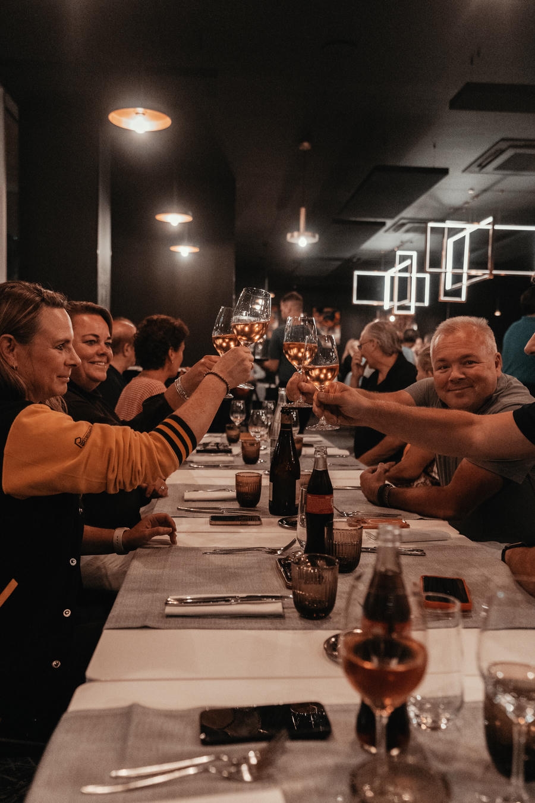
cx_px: 268
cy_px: 402
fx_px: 691
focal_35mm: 31
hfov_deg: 42.3
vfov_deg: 60.3
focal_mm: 31
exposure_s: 1/200
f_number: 3.2
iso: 5000
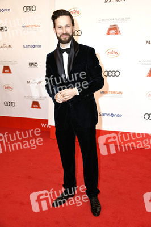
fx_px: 277
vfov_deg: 44.5
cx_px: 76
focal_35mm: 44
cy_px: 114
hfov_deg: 30.5
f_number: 6.3
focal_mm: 44
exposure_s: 1/160
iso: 250
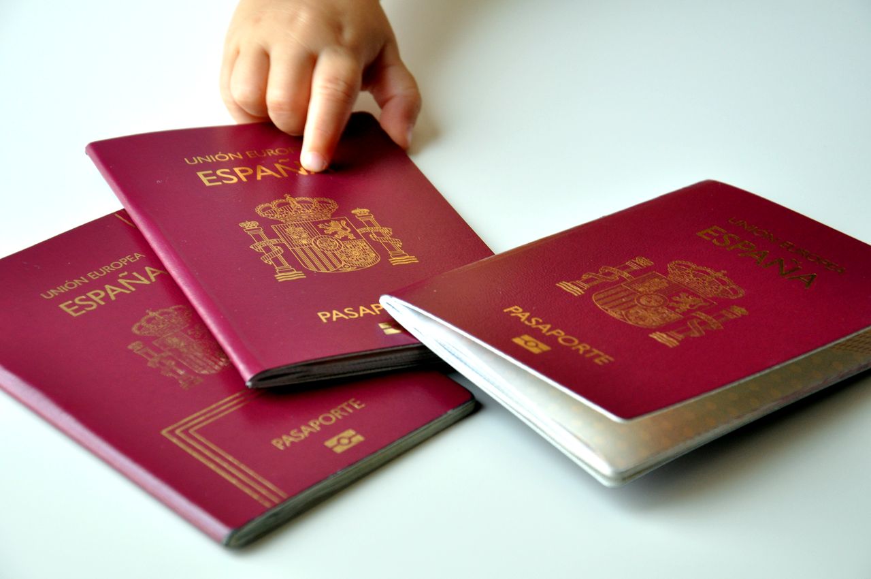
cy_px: 290
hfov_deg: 17.1
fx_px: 2900
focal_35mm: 120
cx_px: 436
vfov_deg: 11.4
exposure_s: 1/80
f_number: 8
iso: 800
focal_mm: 80
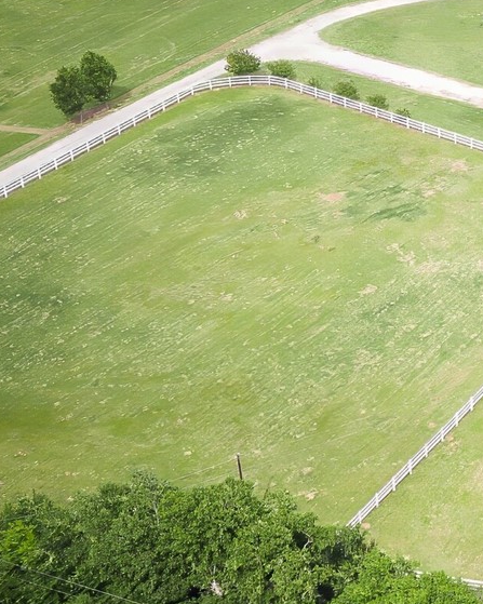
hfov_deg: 15.9
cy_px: 88
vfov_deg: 20.3
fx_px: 1662
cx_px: 583
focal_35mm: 93
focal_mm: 4.7
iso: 100
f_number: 2.2
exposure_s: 1/1000
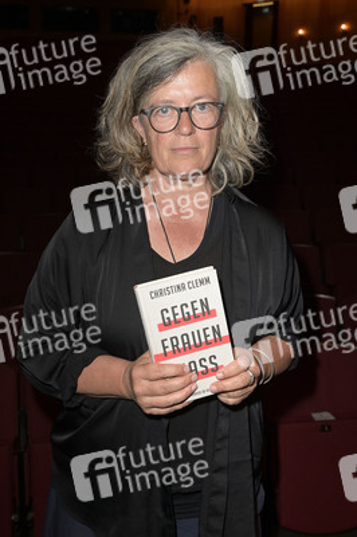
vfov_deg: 53.2
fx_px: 536
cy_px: 268
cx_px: 178
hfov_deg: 36.8
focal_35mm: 36
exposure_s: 1/125
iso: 800
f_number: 5.6
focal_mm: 36
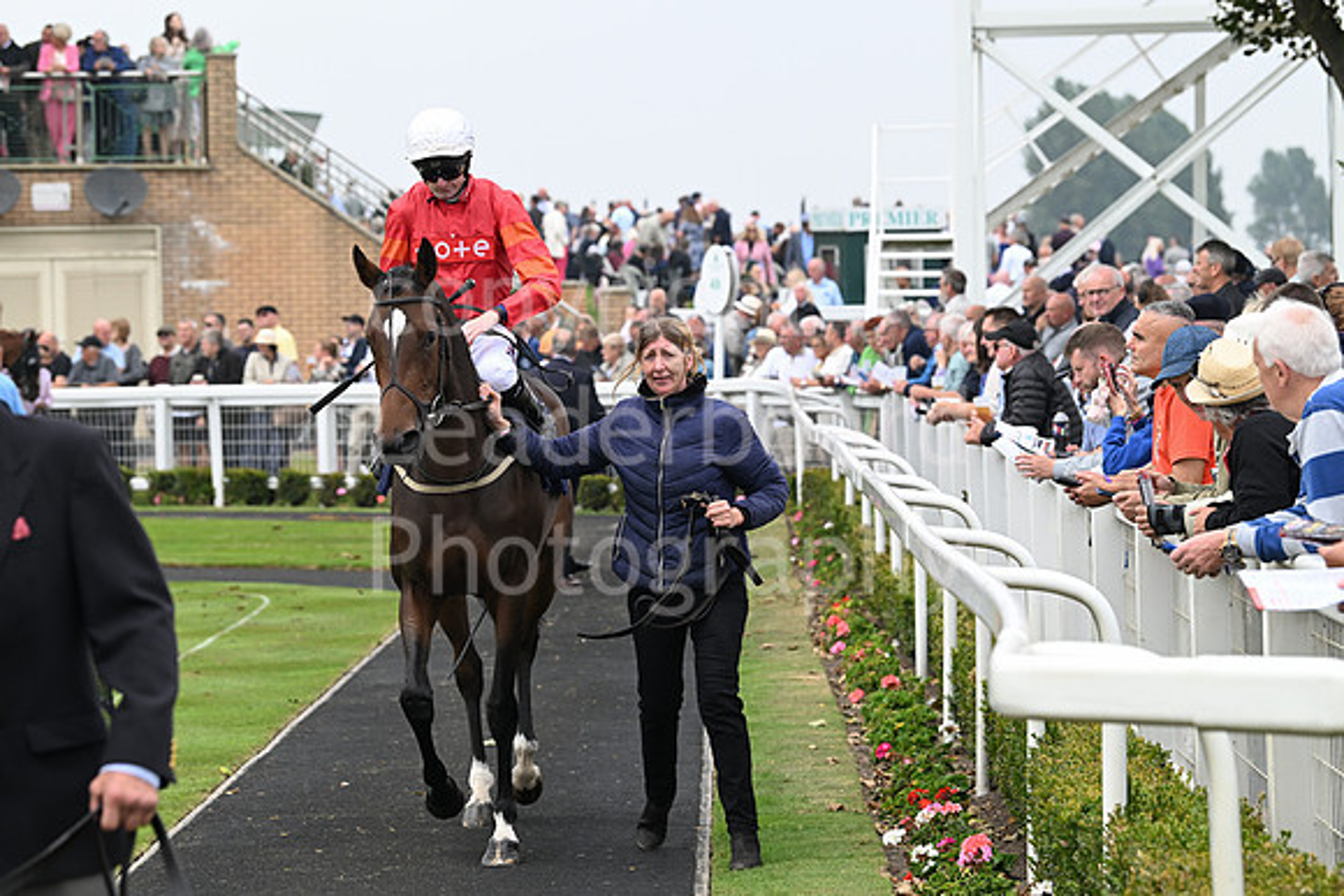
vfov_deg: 10.2
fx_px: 5041
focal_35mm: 135
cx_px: 672
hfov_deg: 15.2
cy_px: 448
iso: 800
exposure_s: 1/1250
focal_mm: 135
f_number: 5.6
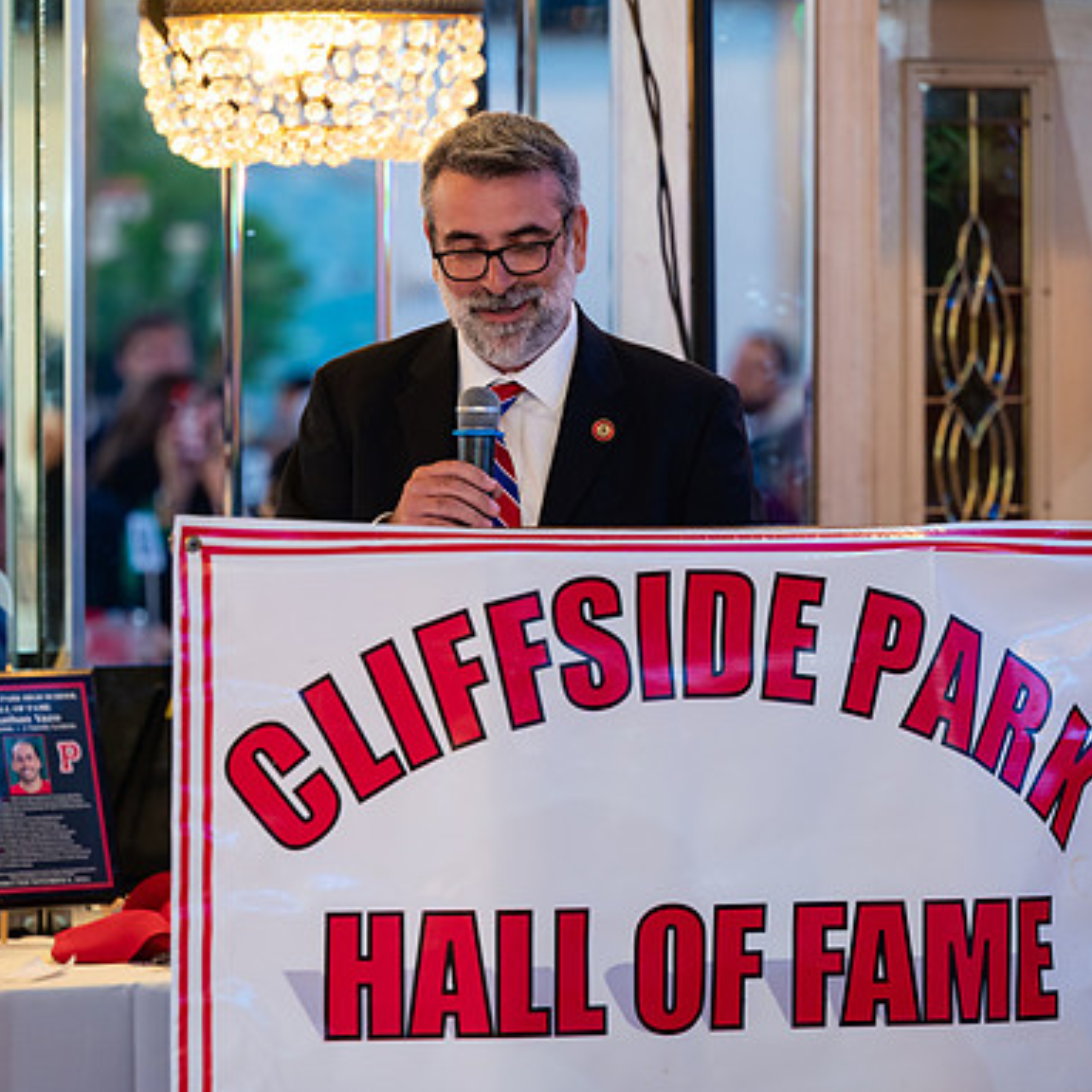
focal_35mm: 204
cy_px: 522
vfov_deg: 8.6
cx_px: 615
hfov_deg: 8.6
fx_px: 7281
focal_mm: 150
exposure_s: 1/125
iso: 1250
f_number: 3.2
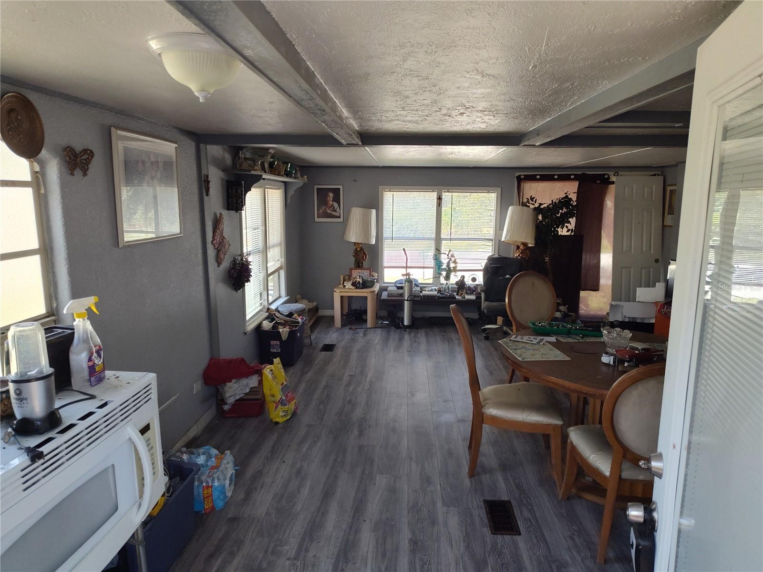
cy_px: 286
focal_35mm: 23
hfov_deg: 73.9
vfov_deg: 58.9
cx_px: 382
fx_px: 507
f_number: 1.8
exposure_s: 1/120
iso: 339
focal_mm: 5.56
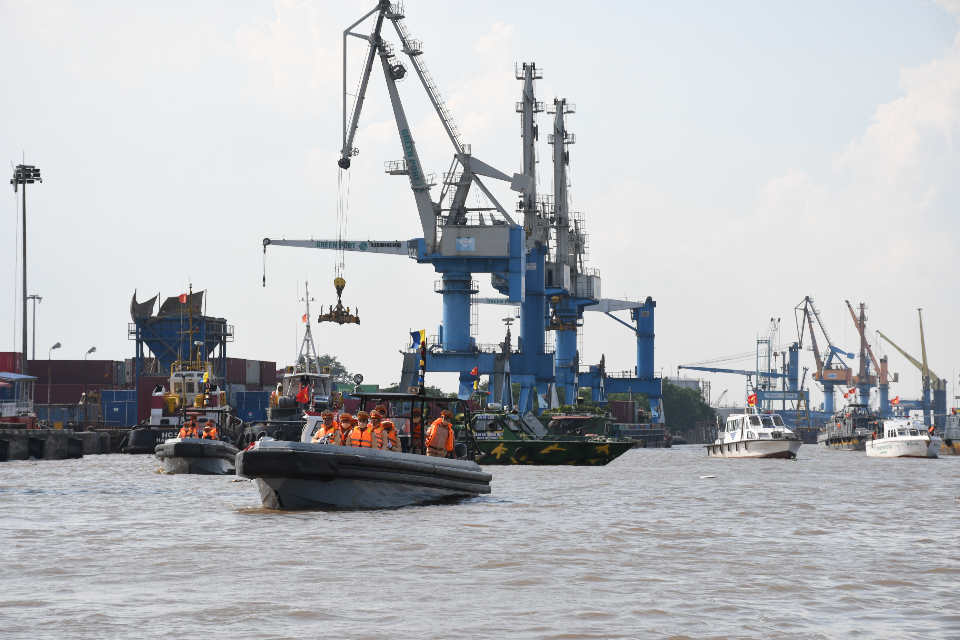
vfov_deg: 11.4
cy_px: 320
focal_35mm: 120
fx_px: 3200
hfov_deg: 17.1
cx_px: 480
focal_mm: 80
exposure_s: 1/200
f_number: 9
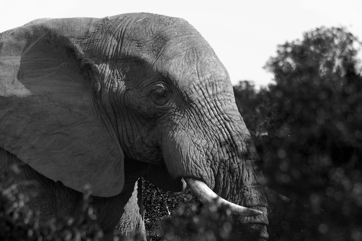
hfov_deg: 6.9
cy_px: 120
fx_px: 3014
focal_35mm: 300
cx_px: 181
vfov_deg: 4.6
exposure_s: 1/350
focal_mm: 200
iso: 200
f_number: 6.7
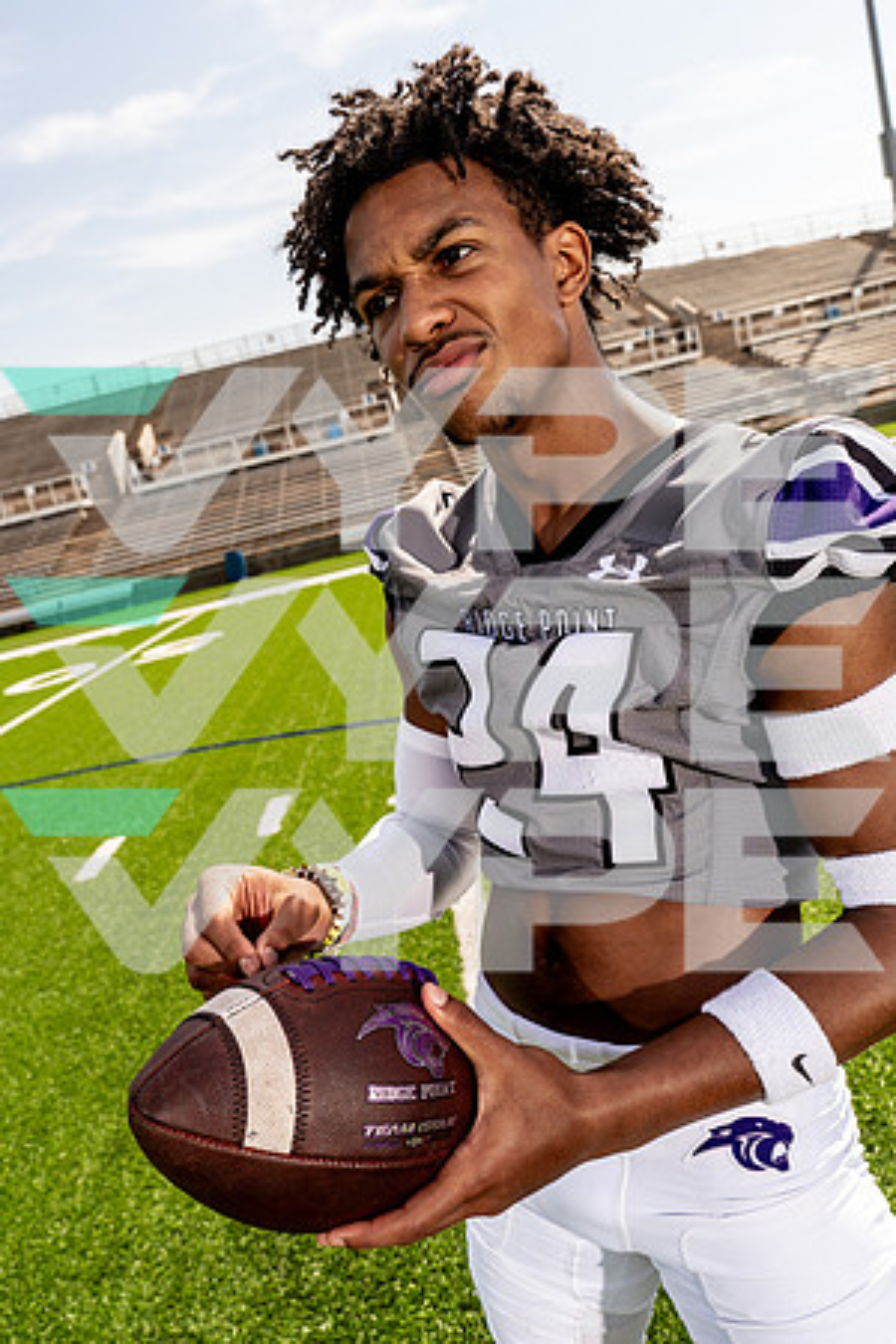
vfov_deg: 63.7
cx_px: 448
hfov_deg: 45.0
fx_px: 1083
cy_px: 672
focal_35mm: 29
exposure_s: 1/250
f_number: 7.1
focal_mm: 29
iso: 100
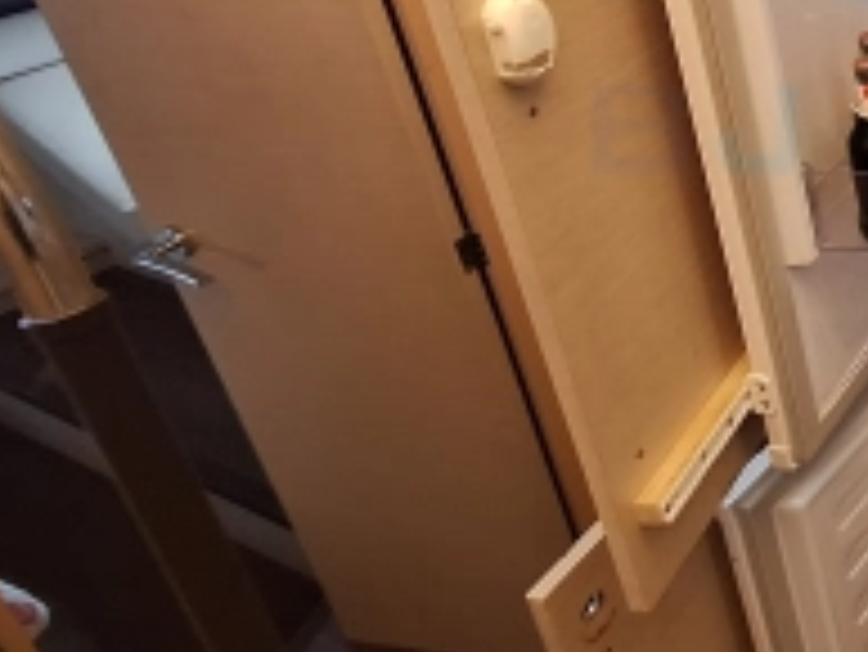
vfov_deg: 35.2
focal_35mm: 37
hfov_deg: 32.1
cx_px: 1214
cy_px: 7
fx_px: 928
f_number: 2.2
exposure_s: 1/50
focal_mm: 1.74
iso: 200
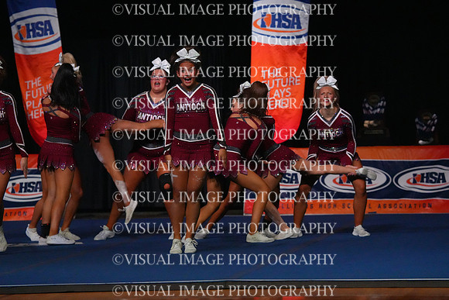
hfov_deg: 10.3
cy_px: 150
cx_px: 224
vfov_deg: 6.9
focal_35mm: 200
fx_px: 2495
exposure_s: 1/1250
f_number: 5.6
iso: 16000
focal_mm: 200
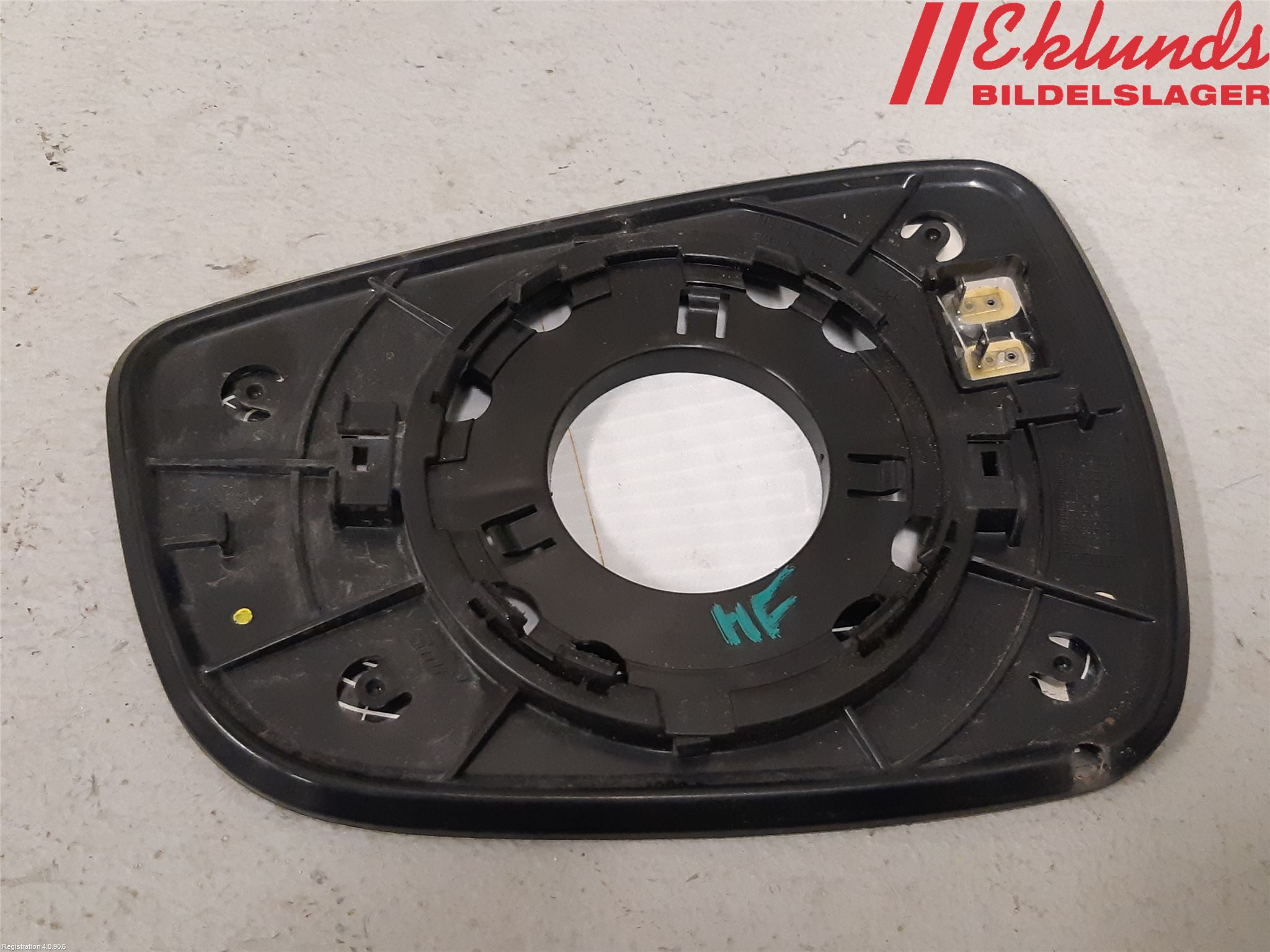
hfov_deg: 67.3
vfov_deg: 53.1
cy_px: 476
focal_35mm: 26
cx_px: 635
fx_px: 954
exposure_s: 1/60
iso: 250
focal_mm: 3.93
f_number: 1.7
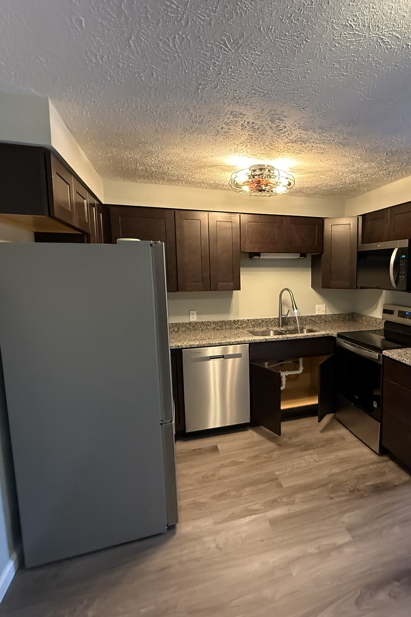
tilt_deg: -6.6
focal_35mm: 20
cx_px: 294
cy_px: 313
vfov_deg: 84.0
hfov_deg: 59.5
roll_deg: -0.2
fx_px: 342
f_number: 2.2
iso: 800
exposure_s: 1/60
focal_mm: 2.22
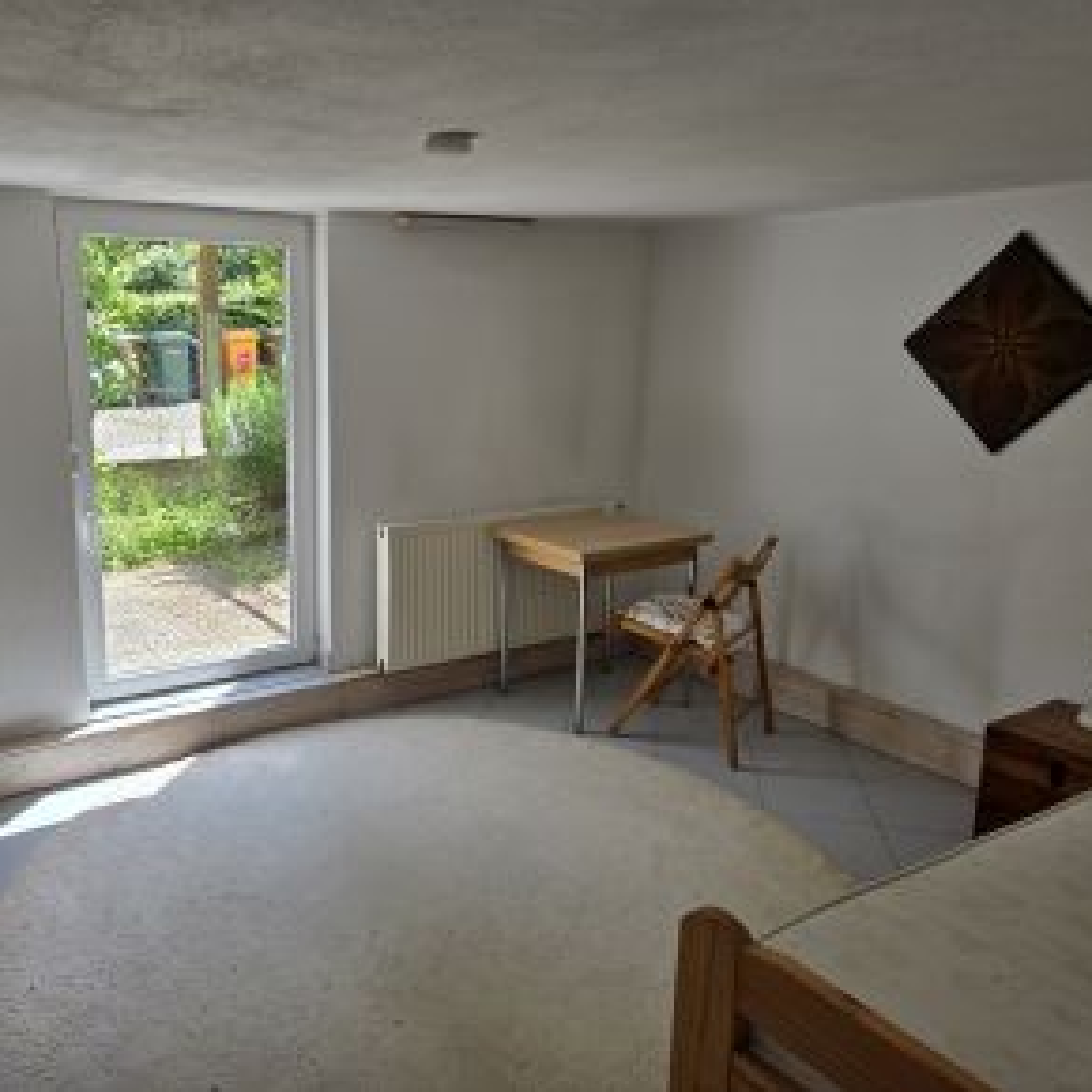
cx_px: 388
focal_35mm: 28
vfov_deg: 57.3
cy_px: 531
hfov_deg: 56.4
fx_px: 999
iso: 25
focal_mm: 5.4
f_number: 1.8
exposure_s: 1/294
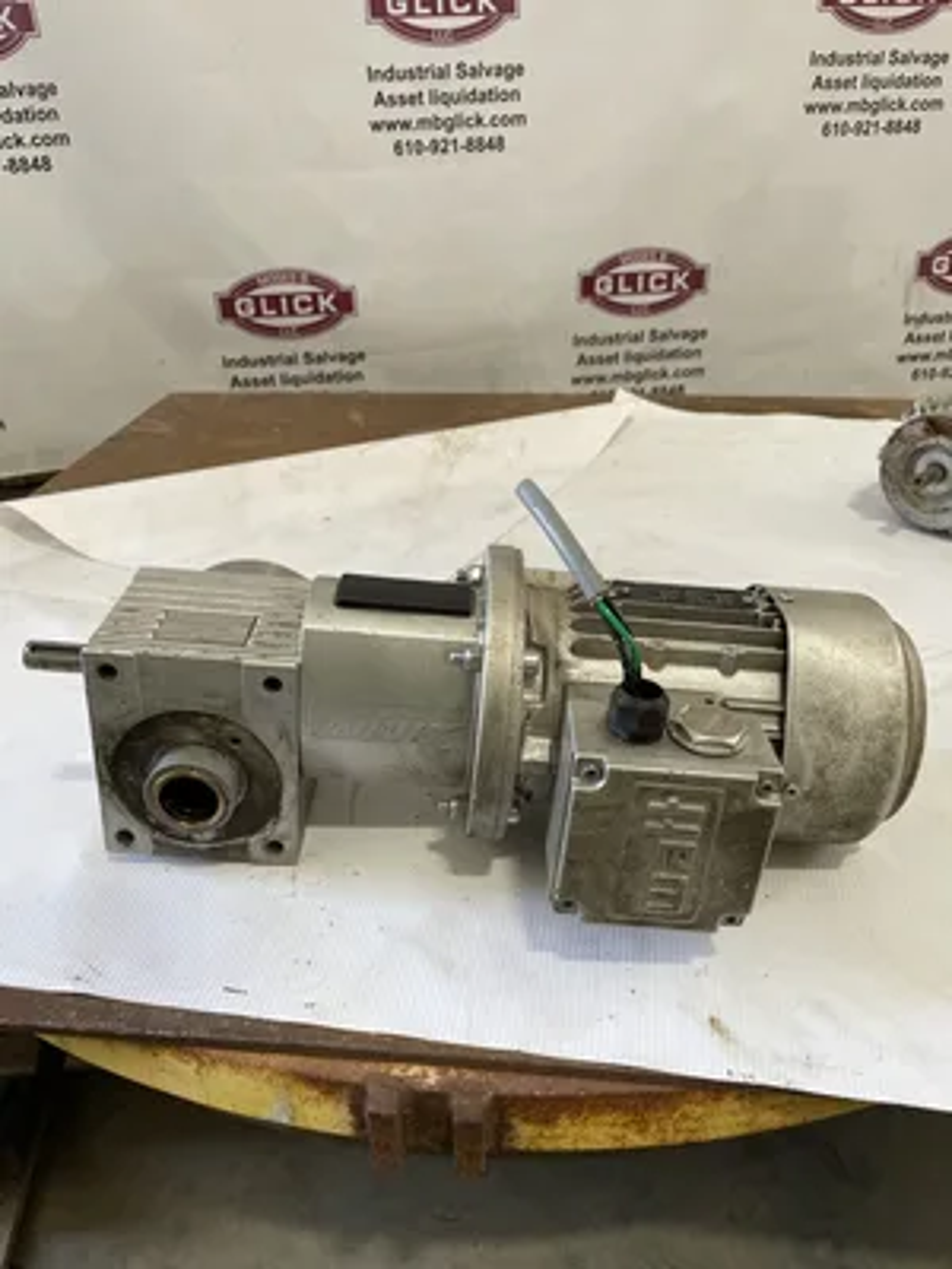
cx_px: 476
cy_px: 634
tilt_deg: -29.1
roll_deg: +1.6
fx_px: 953
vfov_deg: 67.3
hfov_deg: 53.1
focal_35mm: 26
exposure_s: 1/121
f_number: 1.6
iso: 100
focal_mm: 4.2
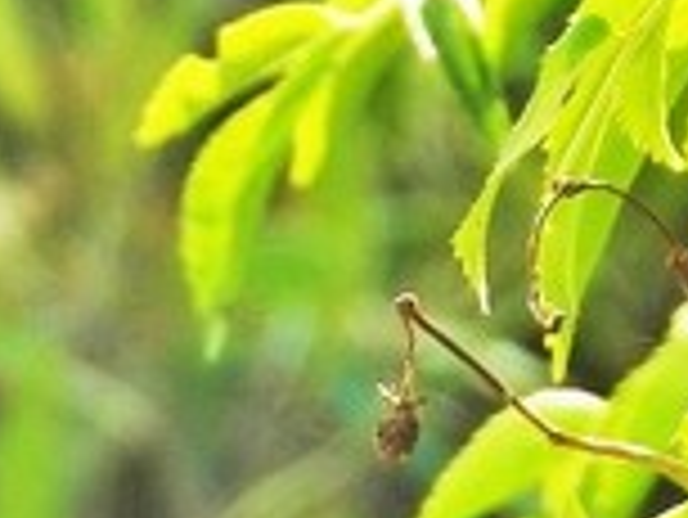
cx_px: -396
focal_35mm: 1803
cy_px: -277
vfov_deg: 0.8
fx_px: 35863
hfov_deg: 1.1
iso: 110
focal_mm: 89.9
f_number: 5
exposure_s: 1/250
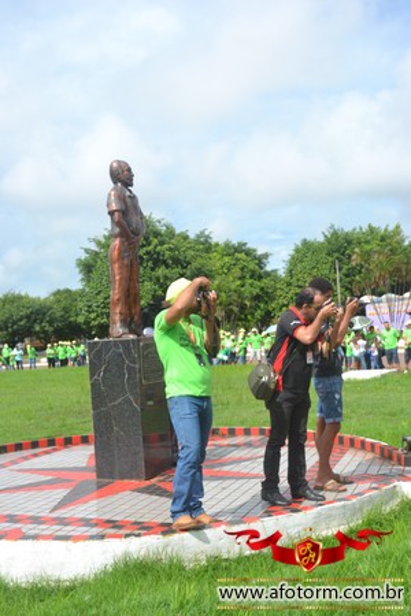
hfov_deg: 31.9
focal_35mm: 42
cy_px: 308
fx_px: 719
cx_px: 206
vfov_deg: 46.4
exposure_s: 1/250
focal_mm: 28
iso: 100
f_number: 8
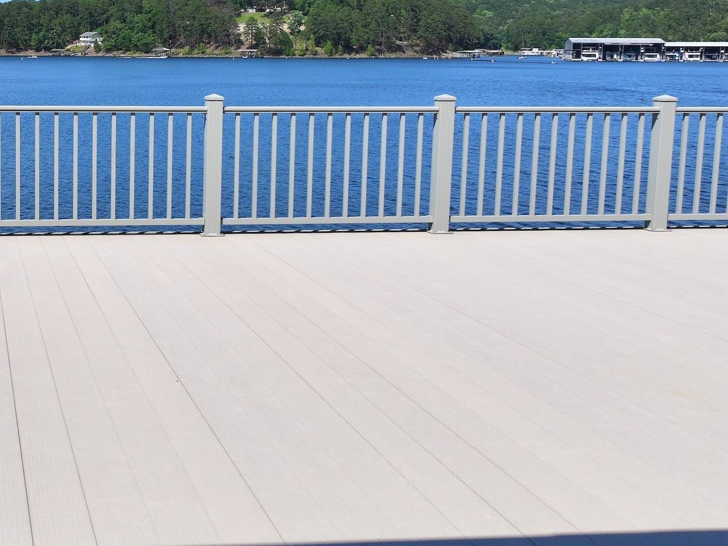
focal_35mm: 45
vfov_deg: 32.0
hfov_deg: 39.4
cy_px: 192
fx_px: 946
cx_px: 87
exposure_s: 1/2000
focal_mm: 12.29
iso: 100
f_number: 2.8
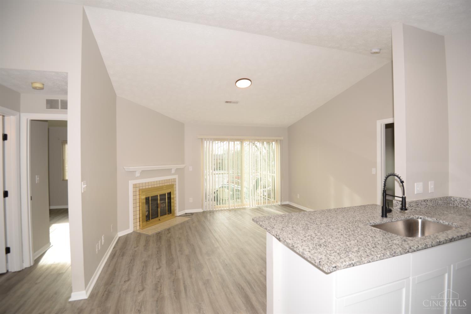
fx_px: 222
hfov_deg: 93.3
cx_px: 236
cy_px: 157
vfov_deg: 70.4
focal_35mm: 17
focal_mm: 17
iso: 100
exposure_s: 1/60
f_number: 4
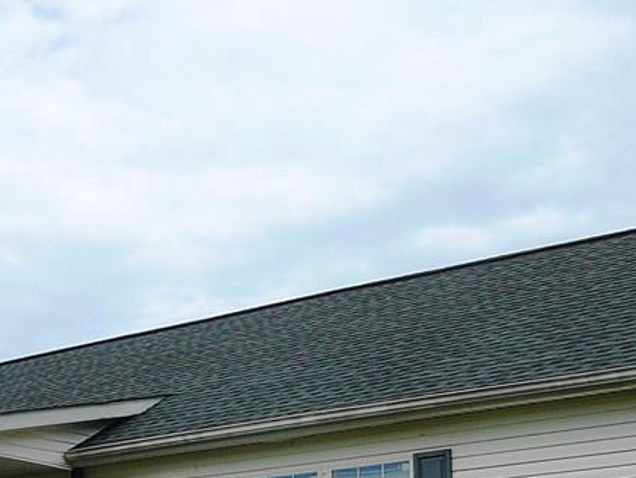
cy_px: 446
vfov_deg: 17.7
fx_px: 1507
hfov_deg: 23.6
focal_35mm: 82
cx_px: 148
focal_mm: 5.2
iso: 80
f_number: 5
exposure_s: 1/500
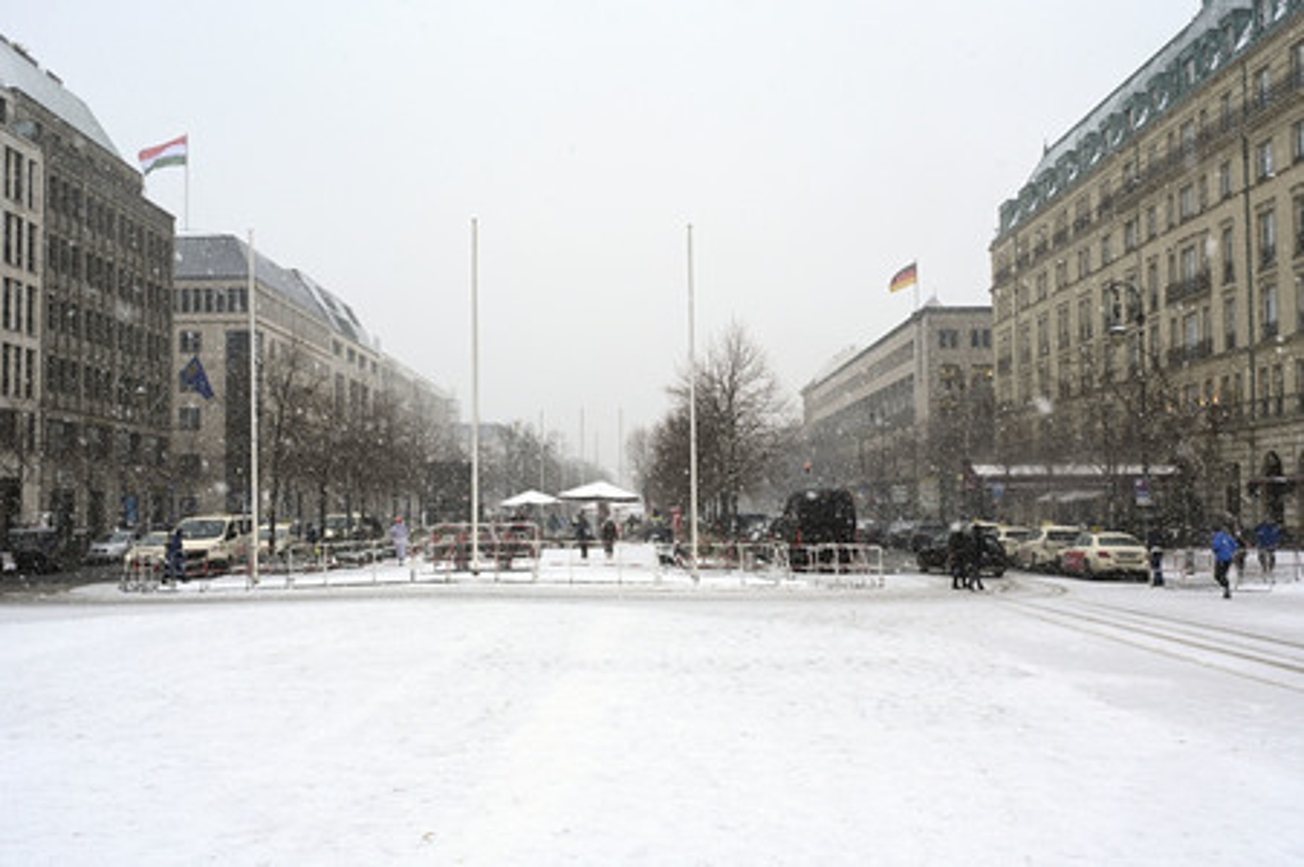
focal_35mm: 39
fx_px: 1412
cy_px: 434
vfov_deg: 34.2
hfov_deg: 49.6
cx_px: 652
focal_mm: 39
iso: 1600
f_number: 11
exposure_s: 1/250
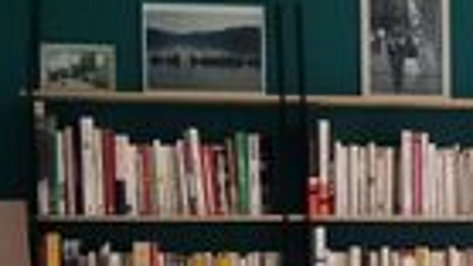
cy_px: 317
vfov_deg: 9.8
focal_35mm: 122
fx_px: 1529
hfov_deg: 16.4
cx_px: 647
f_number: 1.8
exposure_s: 1/50
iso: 115
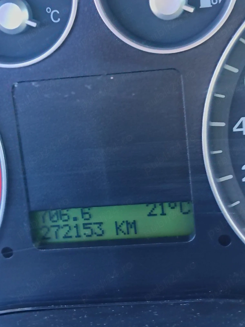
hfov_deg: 18.2
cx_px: 122
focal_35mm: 81
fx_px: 764
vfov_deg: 24.1
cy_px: 164
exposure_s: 1/33.3
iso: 664
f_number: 1.75
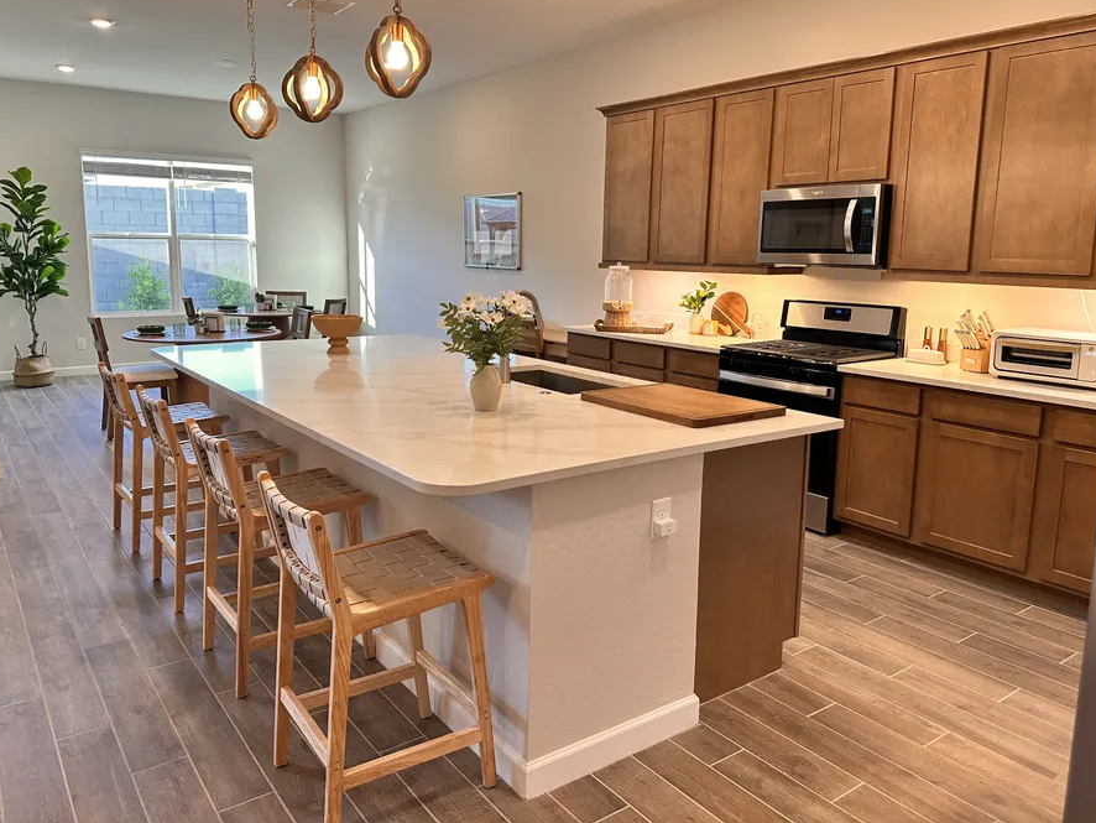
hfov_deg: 67.3
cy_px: 379
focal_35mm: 26
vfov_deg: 53.0
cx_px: 534
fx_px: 823
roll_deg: -1.3
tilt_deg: -9.2
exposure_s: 1/120
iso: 160
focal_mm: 6.9
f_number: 1.8
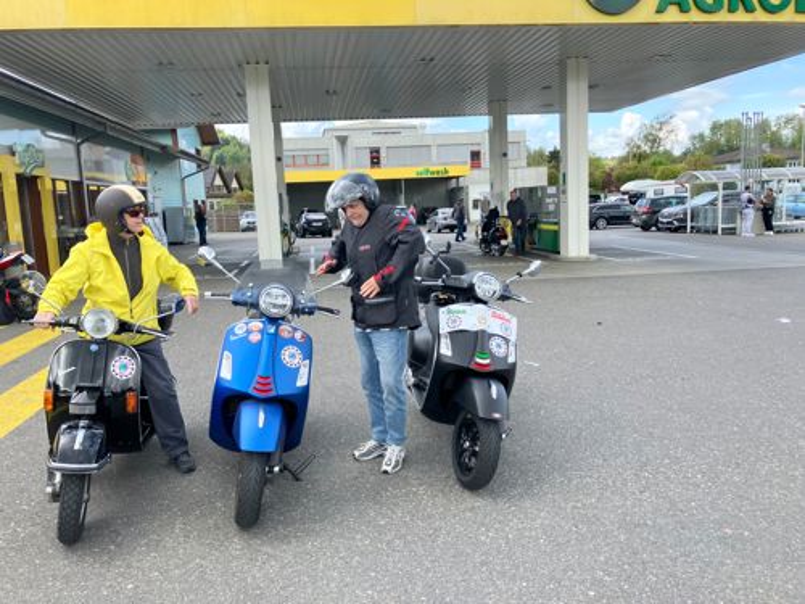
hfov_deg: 63.4
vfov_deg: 49.7
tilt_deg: -7.5
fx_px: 651
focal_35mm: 28
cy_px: 302
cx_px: 402
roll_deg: +2.0
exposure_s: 1/419
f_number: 1.8
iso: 32
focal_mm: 3.99
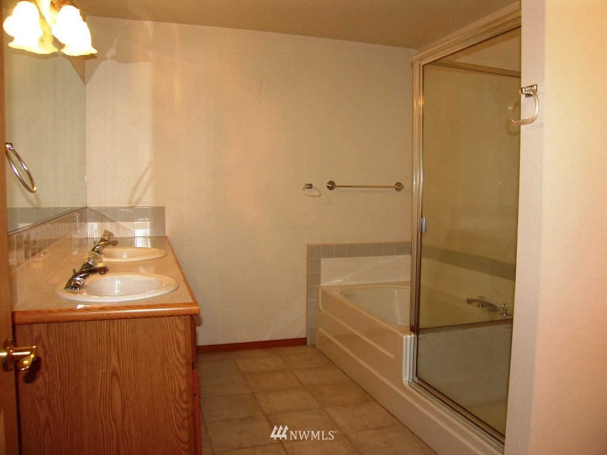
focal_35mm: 28
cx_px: 304
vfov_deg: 49.7
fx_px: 491
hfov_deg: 63.4
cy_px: 228
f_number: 2.2
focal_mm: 7.4
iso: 50
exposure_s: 1/30
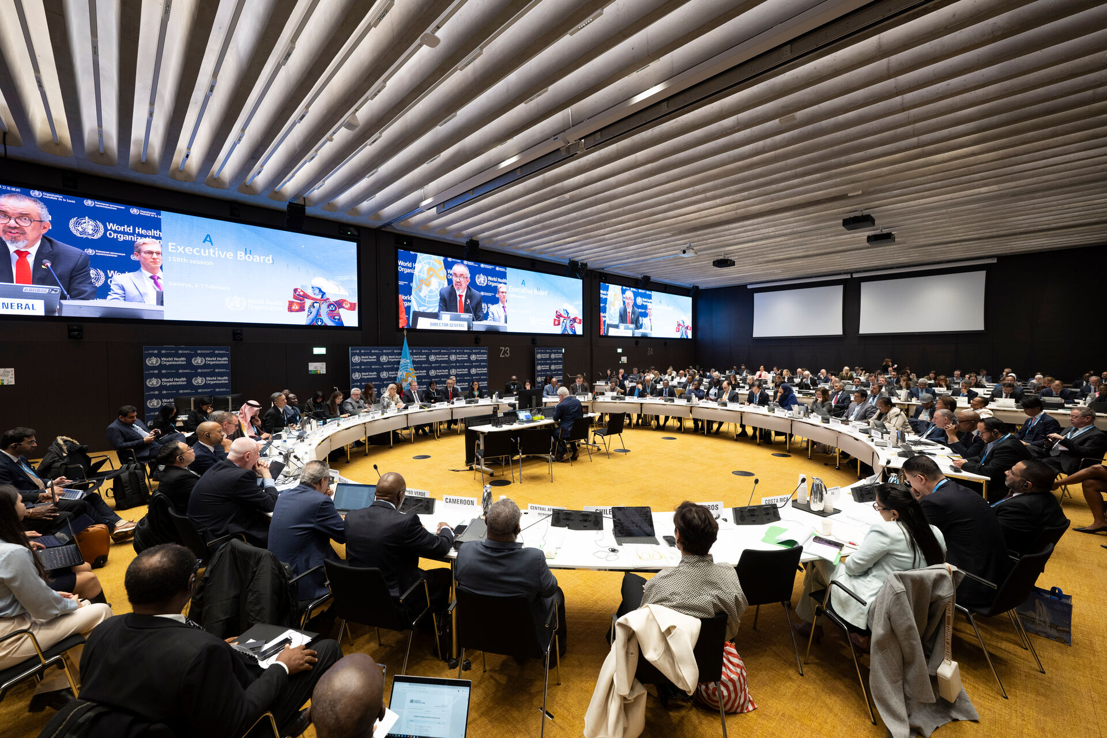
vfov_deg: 79.2
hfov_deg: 102.3
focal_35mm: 14
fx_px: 446
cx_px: 554
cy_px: 369
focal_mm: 14.5
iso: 1000
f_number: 4.5
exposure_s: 1/100
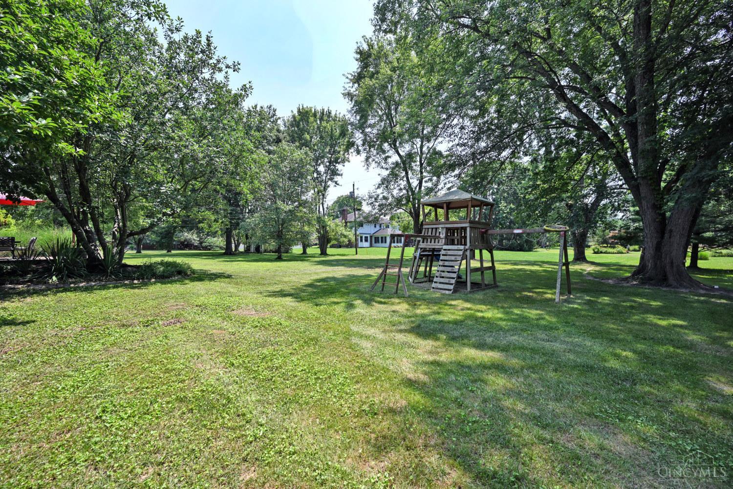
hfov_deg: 104.3
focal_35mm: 14
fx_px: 285
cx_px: 366
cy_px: 244
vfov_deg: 81.2
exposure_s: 1/250
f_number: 5.6
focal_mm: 14
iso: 100
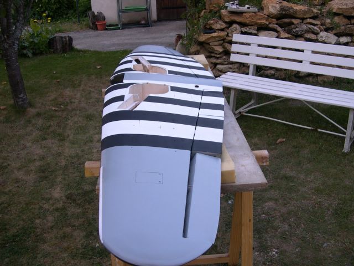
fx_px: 389
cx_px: 177
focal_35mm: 38
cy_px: 133
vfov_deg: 37.7
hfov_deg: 49.0
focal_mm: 8
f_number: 2.8
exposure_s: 1/128
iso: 100
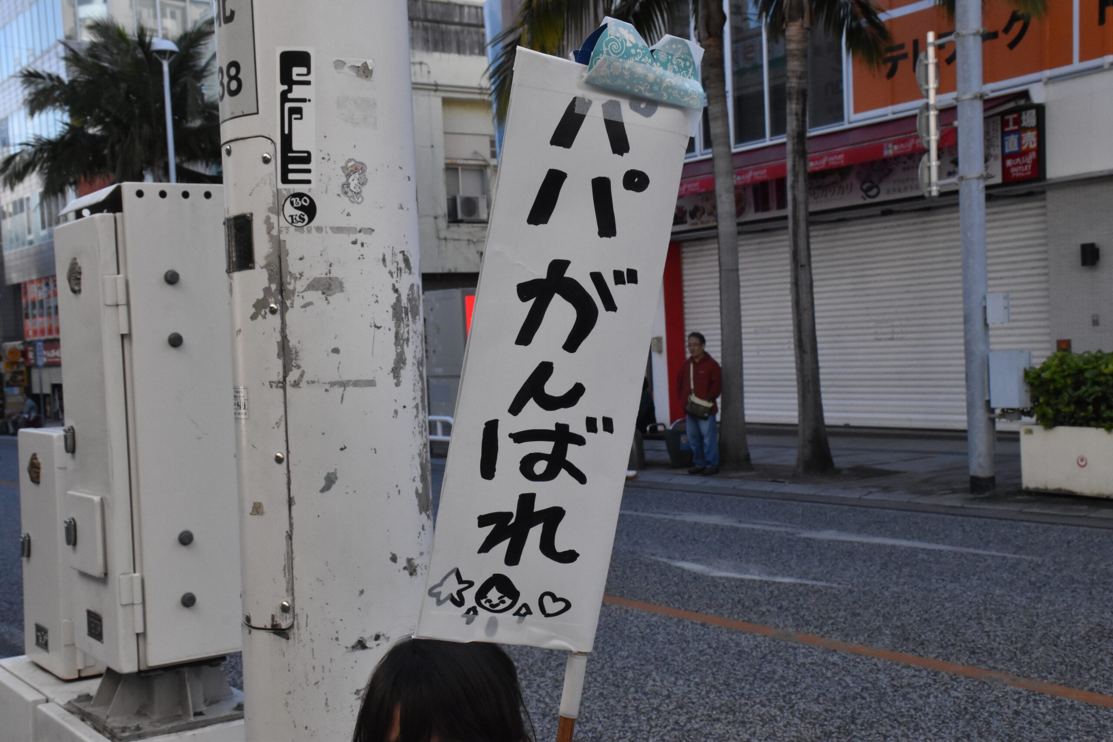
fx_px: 1484
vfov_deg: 28.1
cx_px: 556
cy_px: 371
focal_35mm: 48
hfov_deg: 41.1
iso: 2500
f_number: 14
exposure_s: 1/800
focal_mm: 32
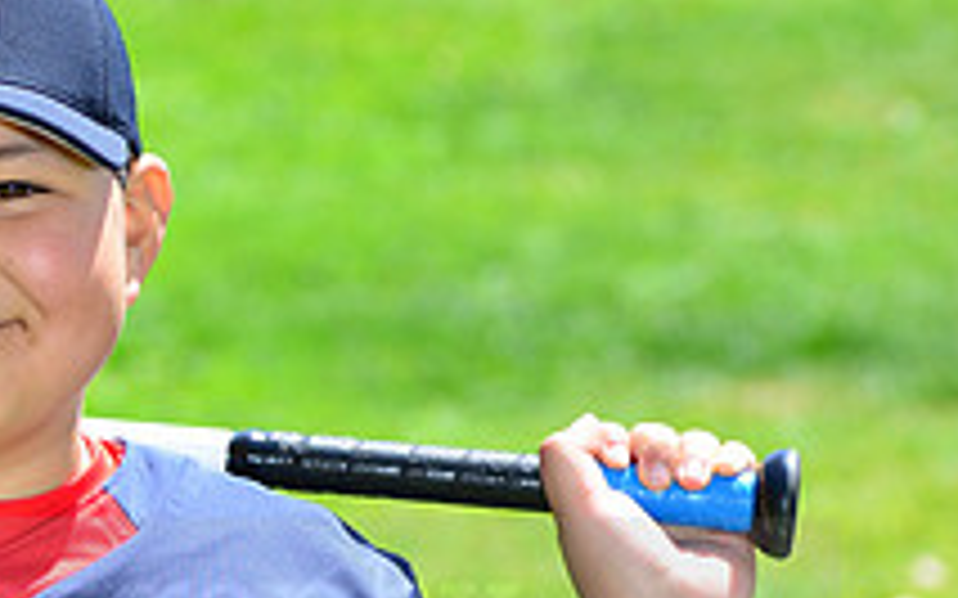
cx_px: -31
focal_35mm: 374
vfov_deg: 3.5
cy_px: 578
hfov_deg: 5.6
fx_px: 9762
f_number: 8
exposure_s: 1/200
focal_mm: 135
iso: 200
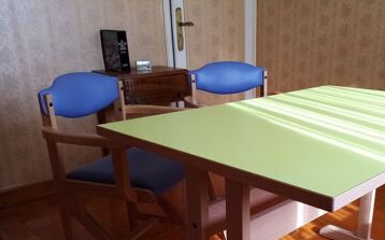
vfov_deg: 33.4
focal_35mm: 37
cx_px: 257
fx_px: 388
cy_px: 192
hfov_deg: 51.8
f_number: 1.8
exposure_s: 1/168
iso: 104
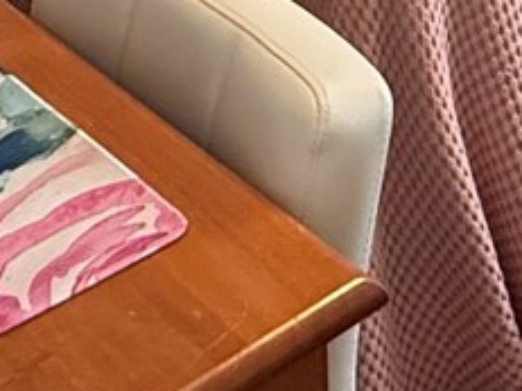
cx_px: 673
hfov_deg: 18.8
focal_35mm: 97
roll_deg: +0.2
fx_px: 1462
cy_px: -662
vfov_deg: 11.4
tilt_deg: -1.5
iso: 640
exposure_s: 1/60
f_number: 2.2
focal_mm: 2.22
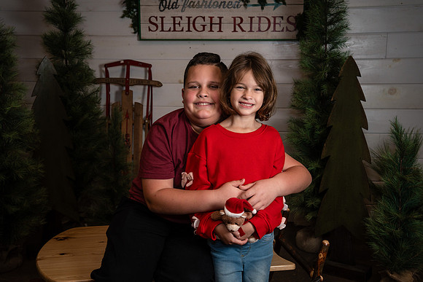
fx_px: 517
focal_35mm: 44
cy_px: 141
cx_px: 212
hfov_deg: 44.5
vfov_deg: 30.6
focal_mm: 43
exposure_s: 1/250
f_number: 6.3
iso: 400
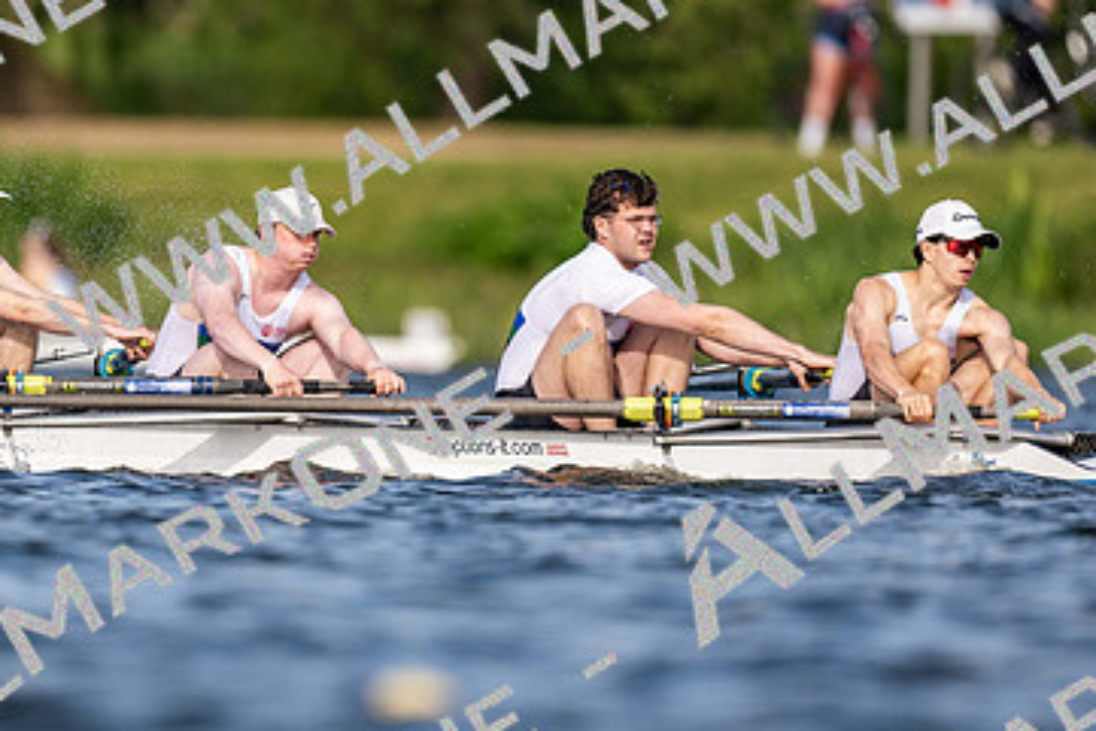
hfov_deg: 2.1
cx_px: 422
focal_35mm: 964
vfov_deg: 1.4
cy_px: 359
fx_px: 29359
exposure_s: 1/2500
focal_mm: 600
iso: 320
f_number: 4
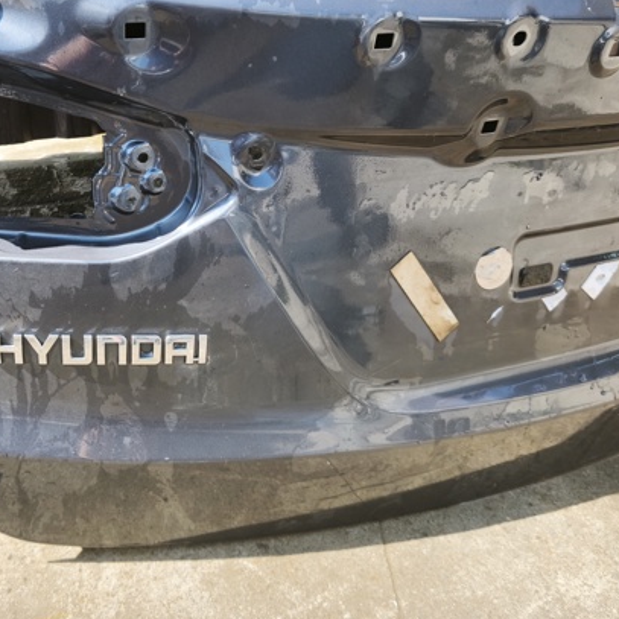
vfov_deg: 50.9
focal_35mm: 32
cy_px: 263
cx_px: 179
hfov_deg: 49.7
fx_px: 647
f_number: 1.7
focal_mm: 5.35
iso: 200
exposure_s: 1/1635
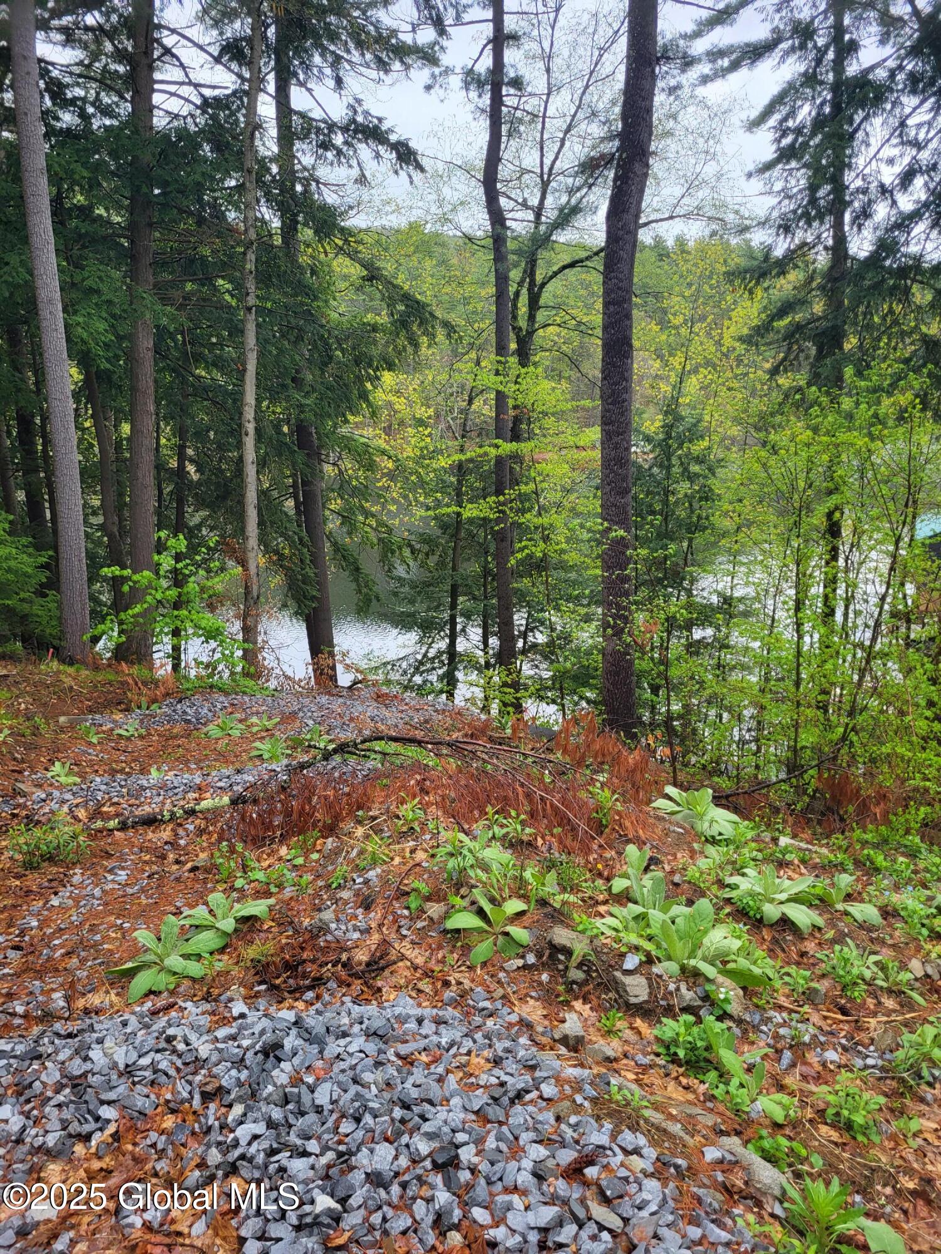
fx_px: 942
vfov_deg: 67.3
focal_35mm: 26
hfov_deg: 53.1
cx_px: 470
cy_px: 627
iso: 40
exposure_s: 1/264
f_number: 1.8
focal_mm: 5.4
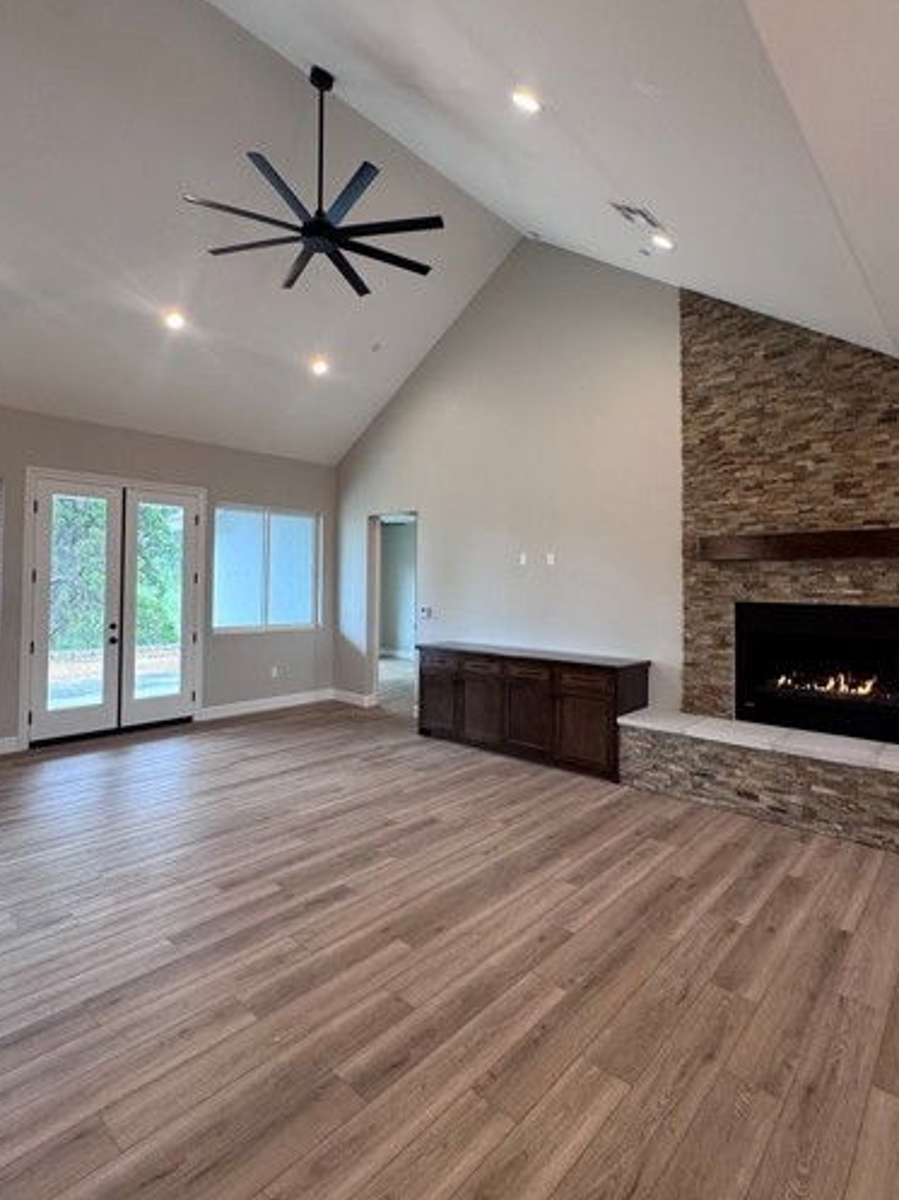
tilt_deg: +2.0
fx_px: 624
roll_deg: +0.2
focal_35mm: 18
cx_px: 427
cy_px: 564
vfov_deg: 87.7
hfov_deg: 71.5
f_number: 2.2
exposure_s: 1/120
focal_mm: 2.22
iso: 160
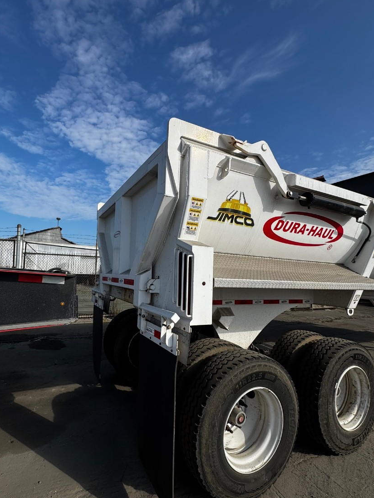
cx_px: 149
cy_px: 261
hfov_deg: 73.9
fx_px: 245
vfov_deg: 91.0
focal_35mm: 17
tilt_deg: +4.3
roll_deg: -2.5
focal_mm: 2.22
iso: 50
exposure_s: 1/2494
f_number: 2.2
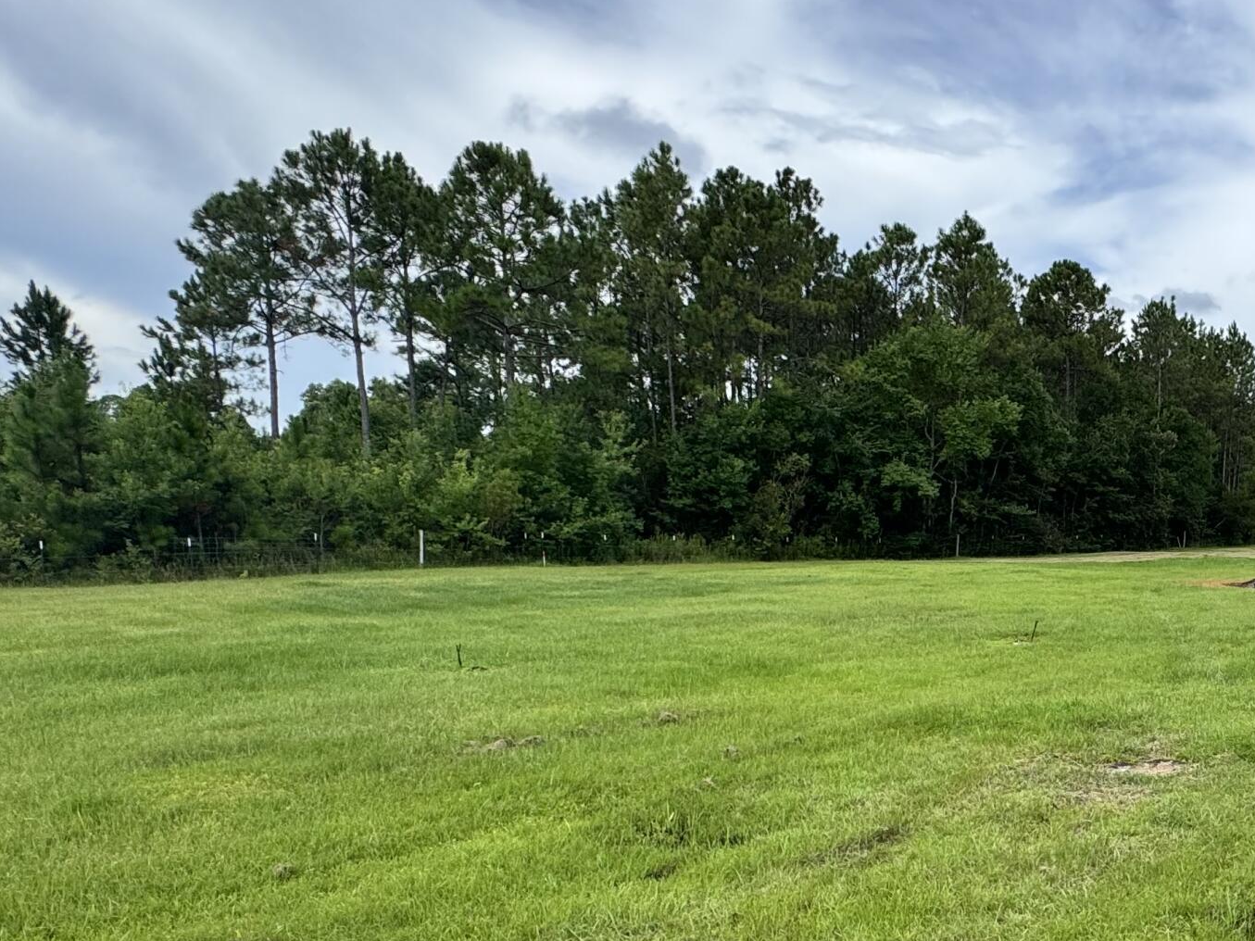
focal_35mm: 31
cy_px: 666
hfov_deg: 52.1
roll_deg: -1.3
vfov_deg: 44.4
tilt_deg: -7.9
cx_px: 1107
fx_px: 1124
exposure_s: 1/1048
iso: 40
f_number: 2.2
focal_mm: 2.22
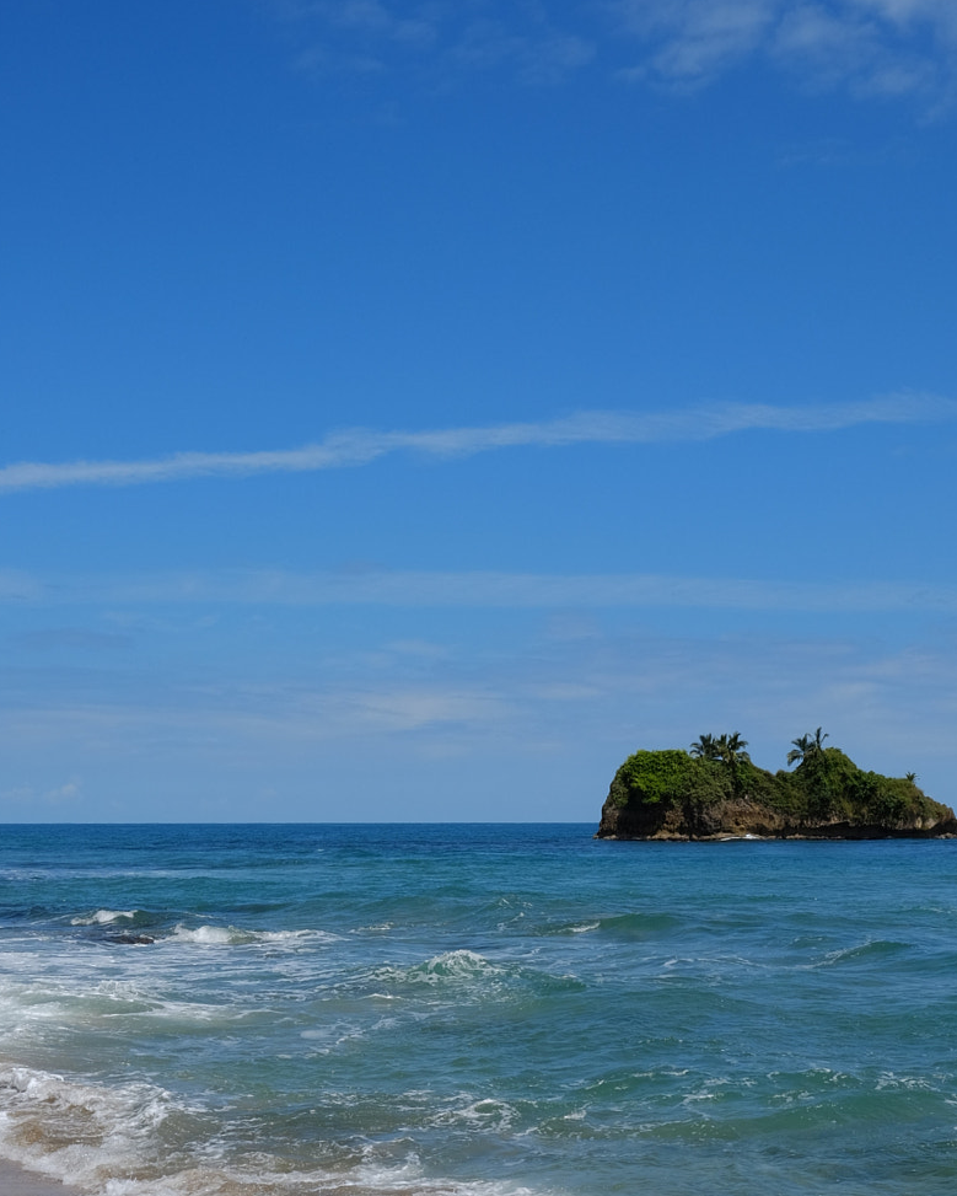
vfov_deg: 34.2
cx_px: 558
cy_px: 851
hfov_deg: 28.1
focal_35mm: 54
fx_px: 1911
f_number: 11
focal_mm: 23
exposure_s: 1/420
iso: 200
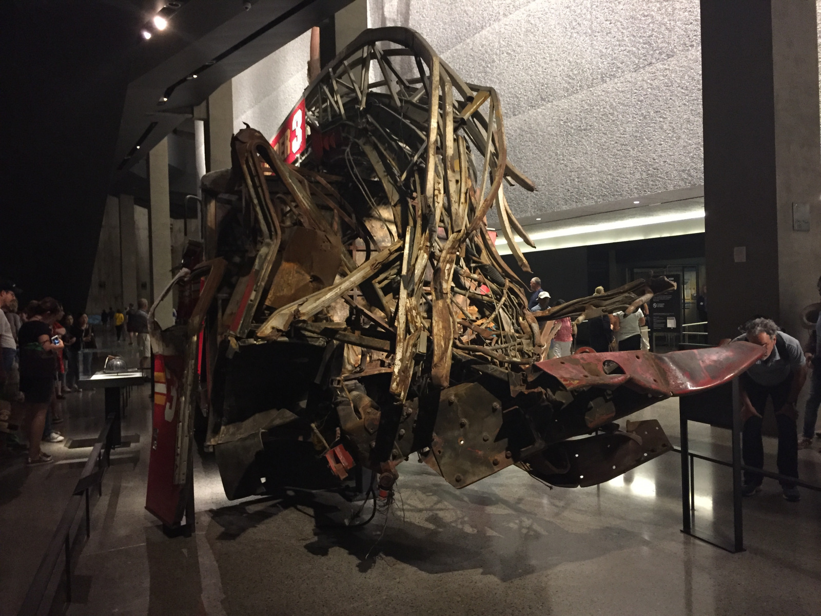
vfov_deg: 48.2
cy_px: 308
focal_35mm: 29
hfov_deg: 61.7
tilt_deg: +0.1
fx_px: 688
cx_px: 410
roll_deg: +0.7
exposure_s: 1/15
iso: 250
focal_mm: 4.15
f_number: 2.2
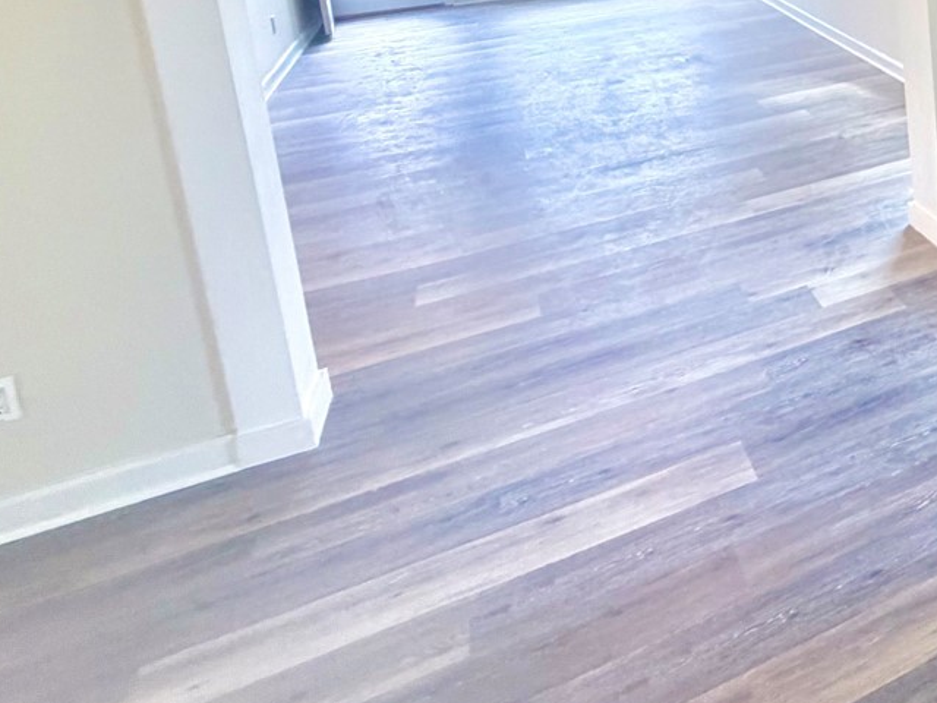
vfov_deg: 35.8
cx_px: 1044
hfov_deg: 41.3
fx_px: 947
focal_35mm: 35
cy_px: -37
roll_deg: +2.2
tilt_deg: -5.9
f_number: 2.2
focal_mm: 2.22
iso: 250
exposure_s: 1/120
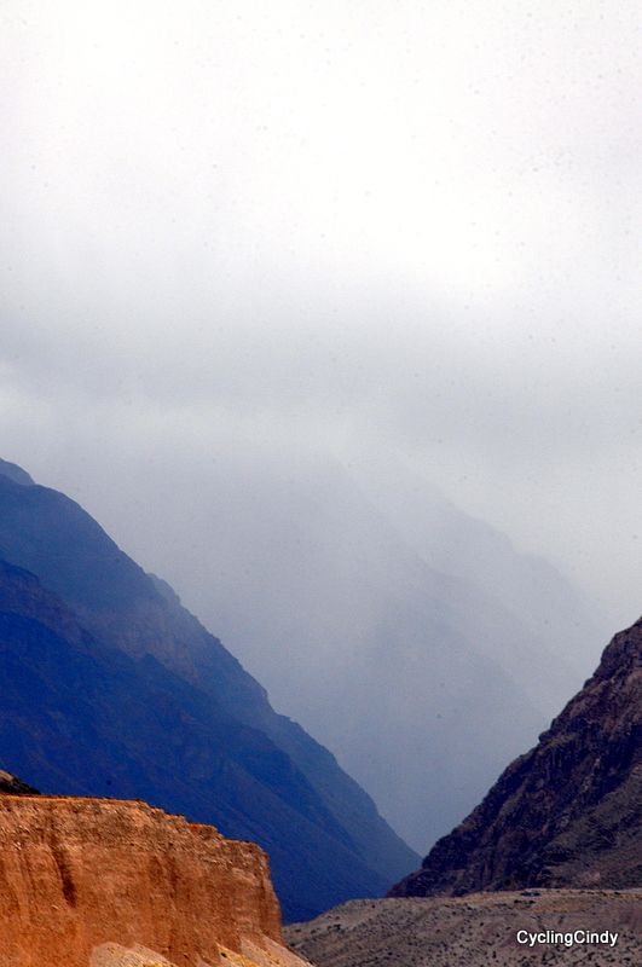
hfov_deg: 3.4
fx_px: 10866
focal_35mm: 405
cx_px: 321
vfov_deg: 5.1
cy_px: 484
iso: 400
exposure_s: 1/50
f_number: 29
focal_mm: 270
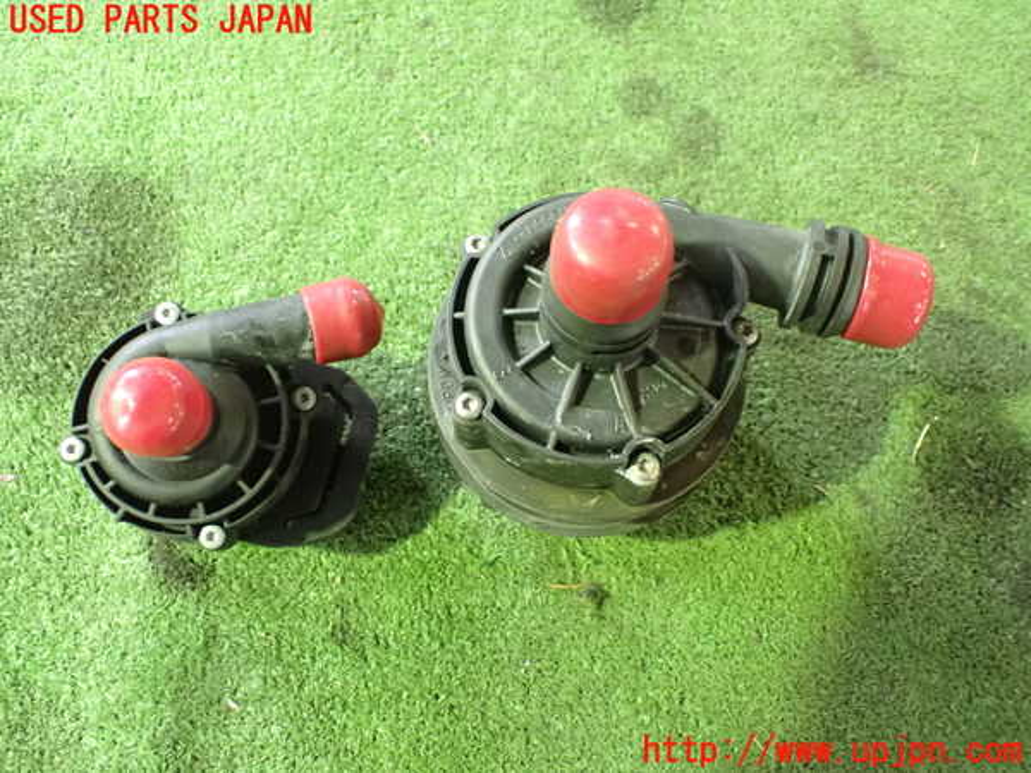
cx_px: 516
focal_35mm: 30
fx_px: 894
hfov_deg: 60.0
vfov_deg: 46.8
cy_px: 386
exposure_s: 1/30
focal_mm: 5.4
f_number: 2.3
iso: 1600
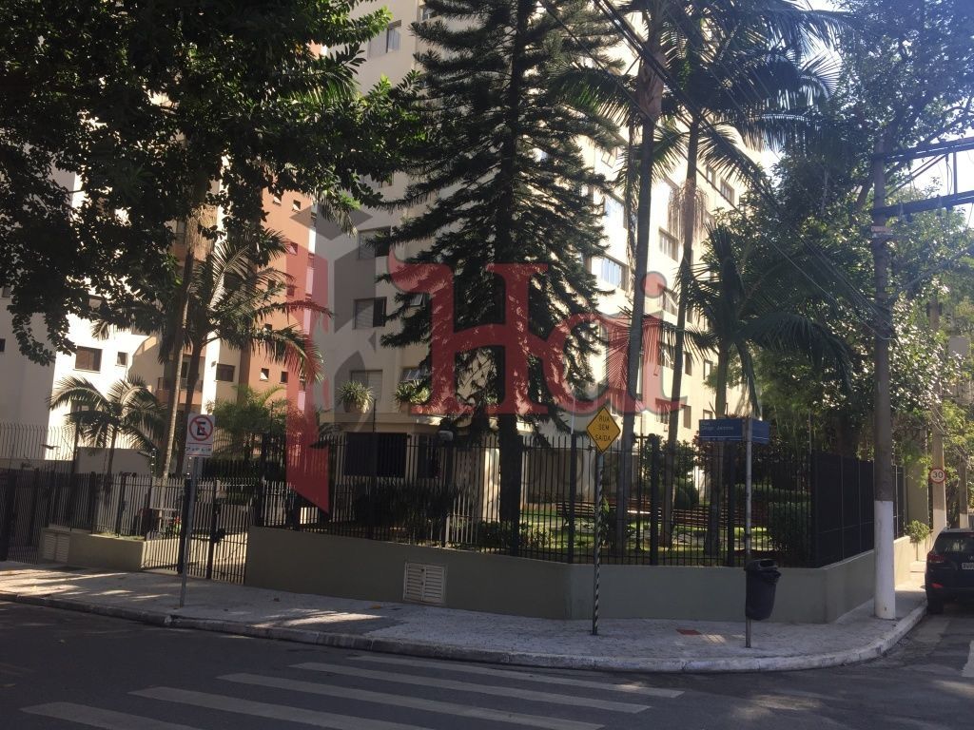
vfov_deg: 48.2
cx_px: 487
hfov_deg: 61.7
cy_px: 365
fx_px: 816
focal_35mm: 29
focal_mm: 4.15
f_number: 2.2
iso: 32
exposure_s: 1/514
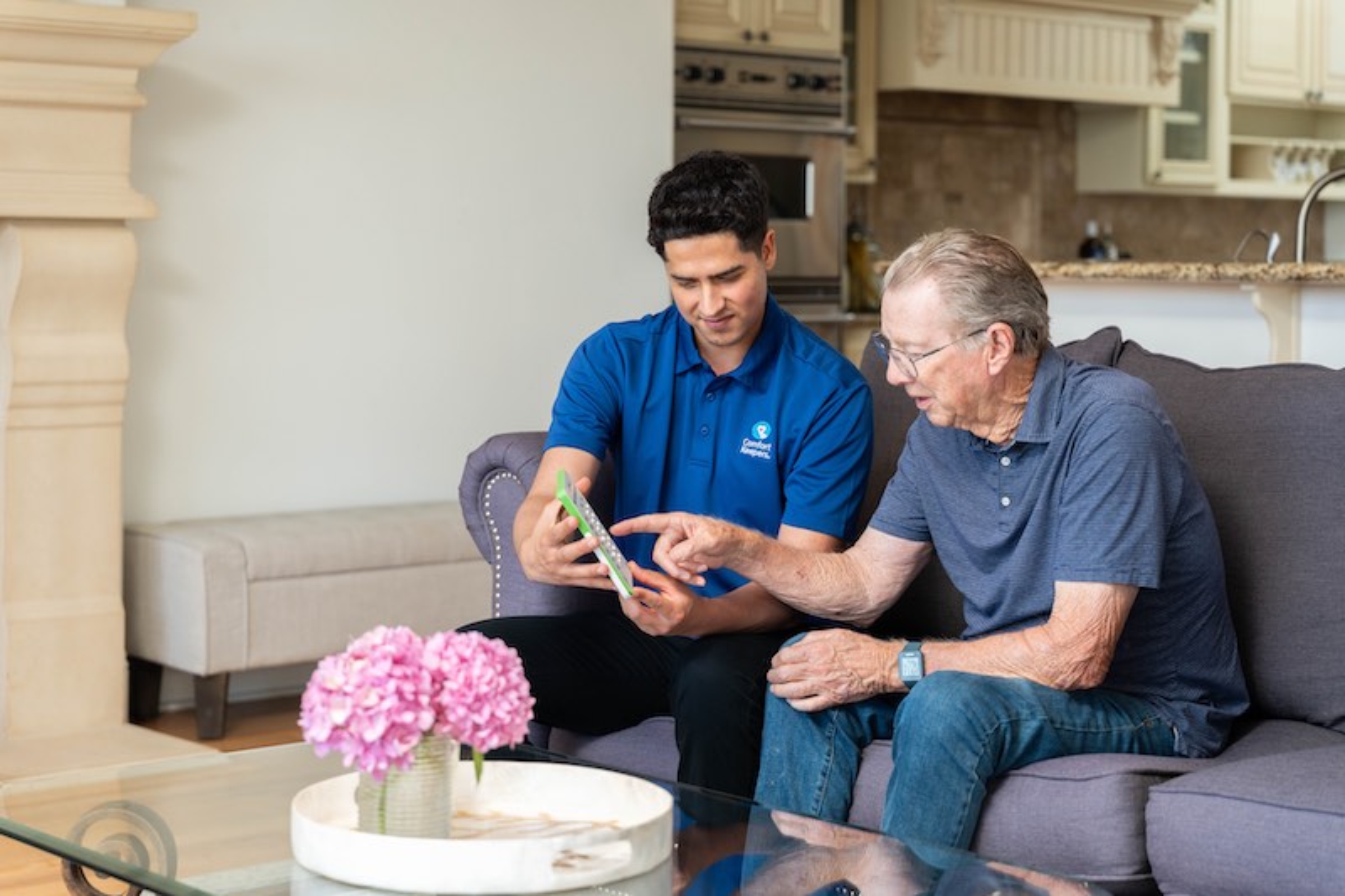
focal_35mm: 64
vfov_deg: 21.2
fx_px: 2394
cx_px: 672
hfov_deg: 31.4
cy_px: 448
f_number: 2.8
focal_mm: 64.1
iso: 400
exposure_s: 1/200
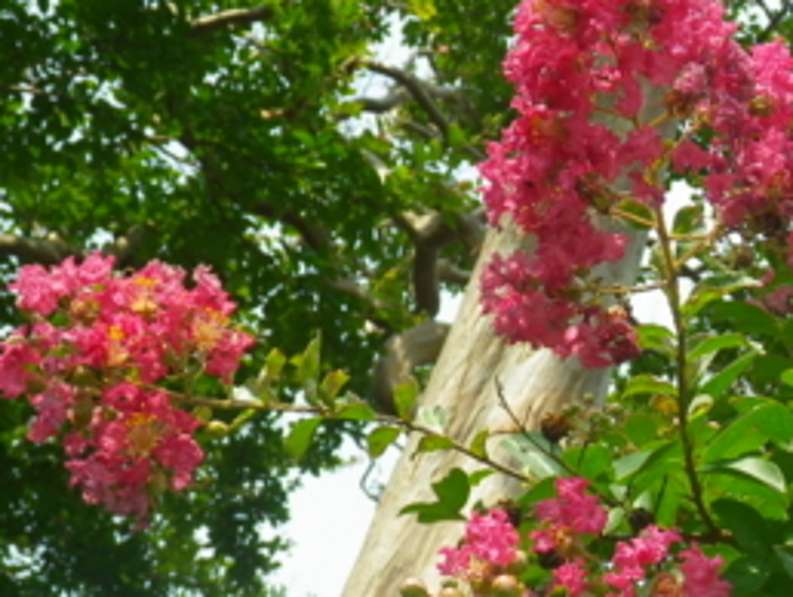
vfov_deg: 16.6
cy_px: 311
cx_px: 572
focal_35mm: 89
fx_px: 2041
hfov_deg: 21.8
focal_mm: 9.1
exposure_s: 1/160
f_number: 5.3
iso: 80
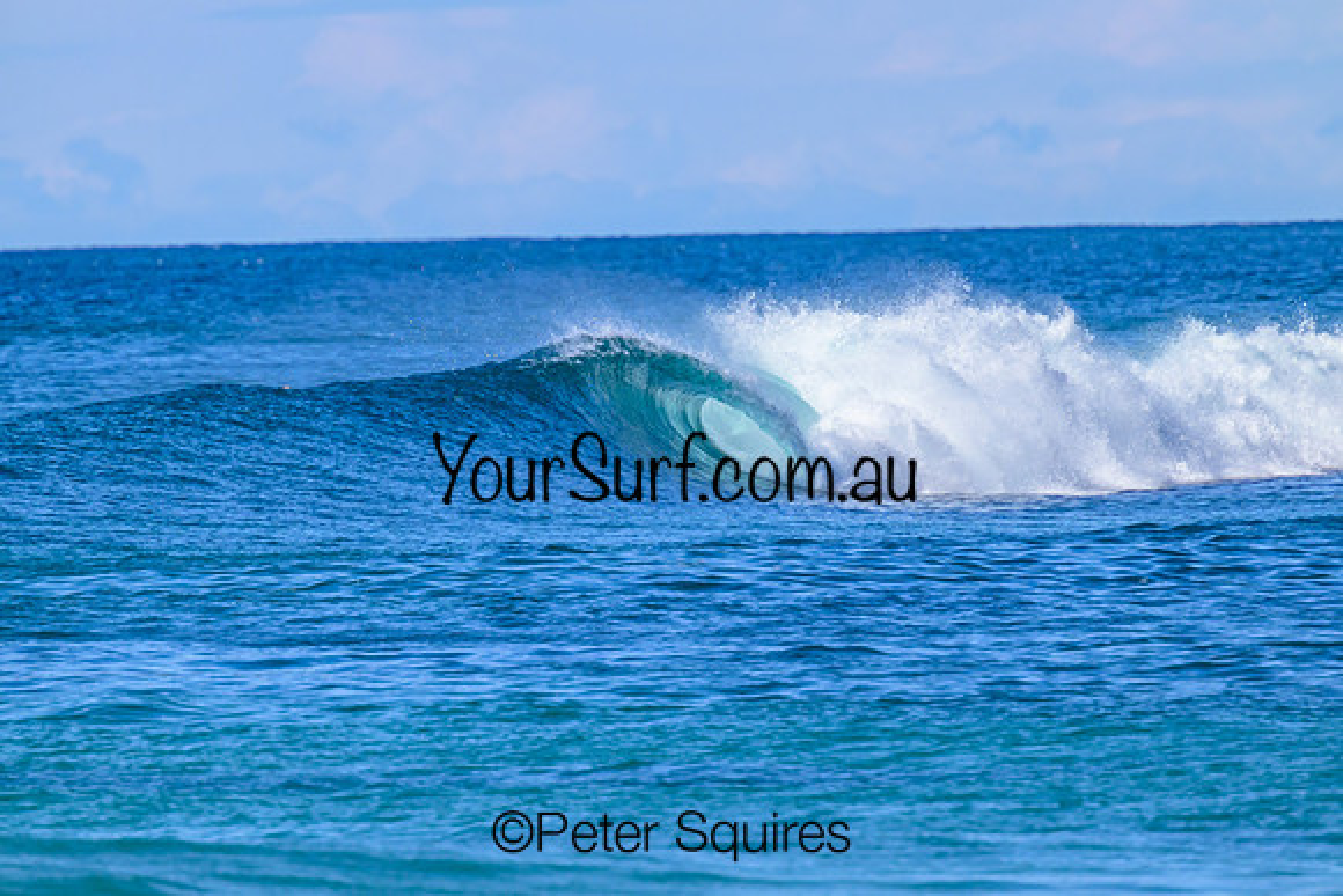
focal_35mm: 800
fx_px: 29850
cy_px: 448
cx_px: 672
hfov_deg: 2.6
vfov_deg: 1.7
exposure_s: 1/2000
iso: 900
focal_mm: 800
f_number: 11
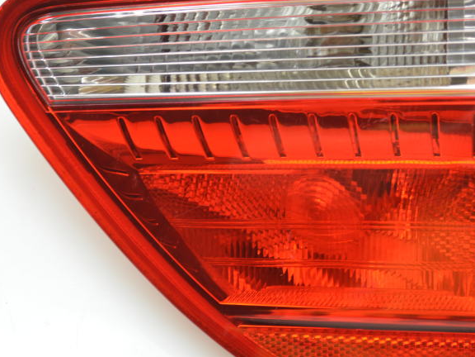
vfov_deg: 12.6
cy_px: 207
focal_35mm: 118
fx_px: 1619
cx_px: 308
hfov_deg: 16.7
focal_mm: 46
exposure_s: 1/60
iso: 400
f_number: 5.3
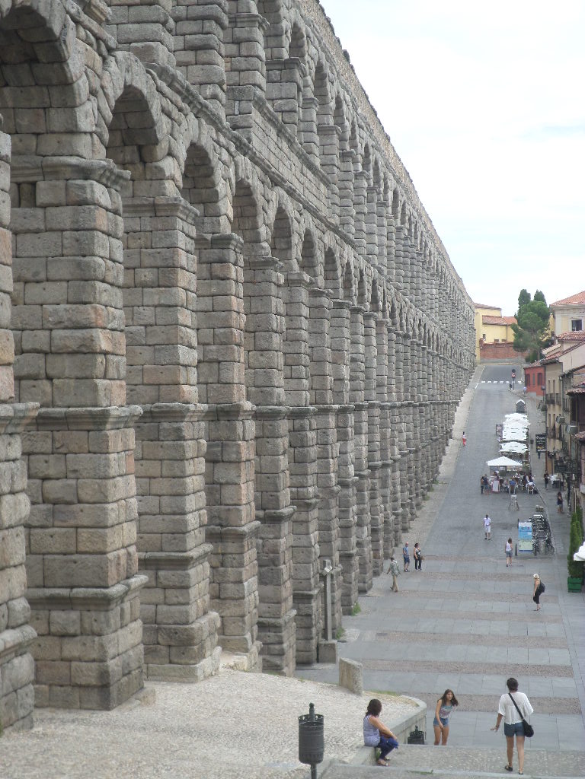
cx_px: 292
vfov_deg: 35.5
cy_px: 390
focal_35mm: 54
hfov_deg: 27.0
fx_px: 1217
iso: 80
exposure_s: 1/350
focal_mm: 9.7
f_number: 3.6
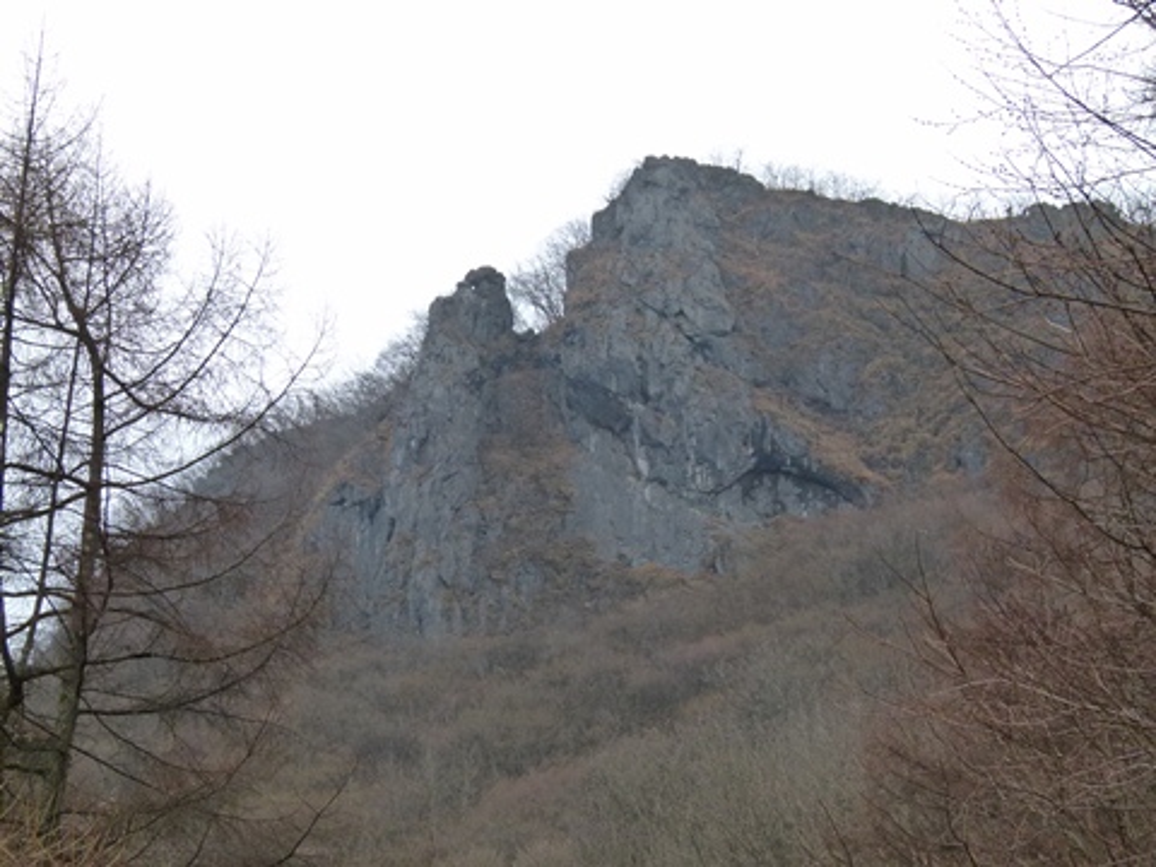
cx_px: 578
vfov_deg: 17.2
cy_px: 434
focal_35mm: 86
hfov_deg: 22.8
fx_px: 2872
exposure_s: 1/800
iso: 160
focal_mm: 15.4
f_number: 4
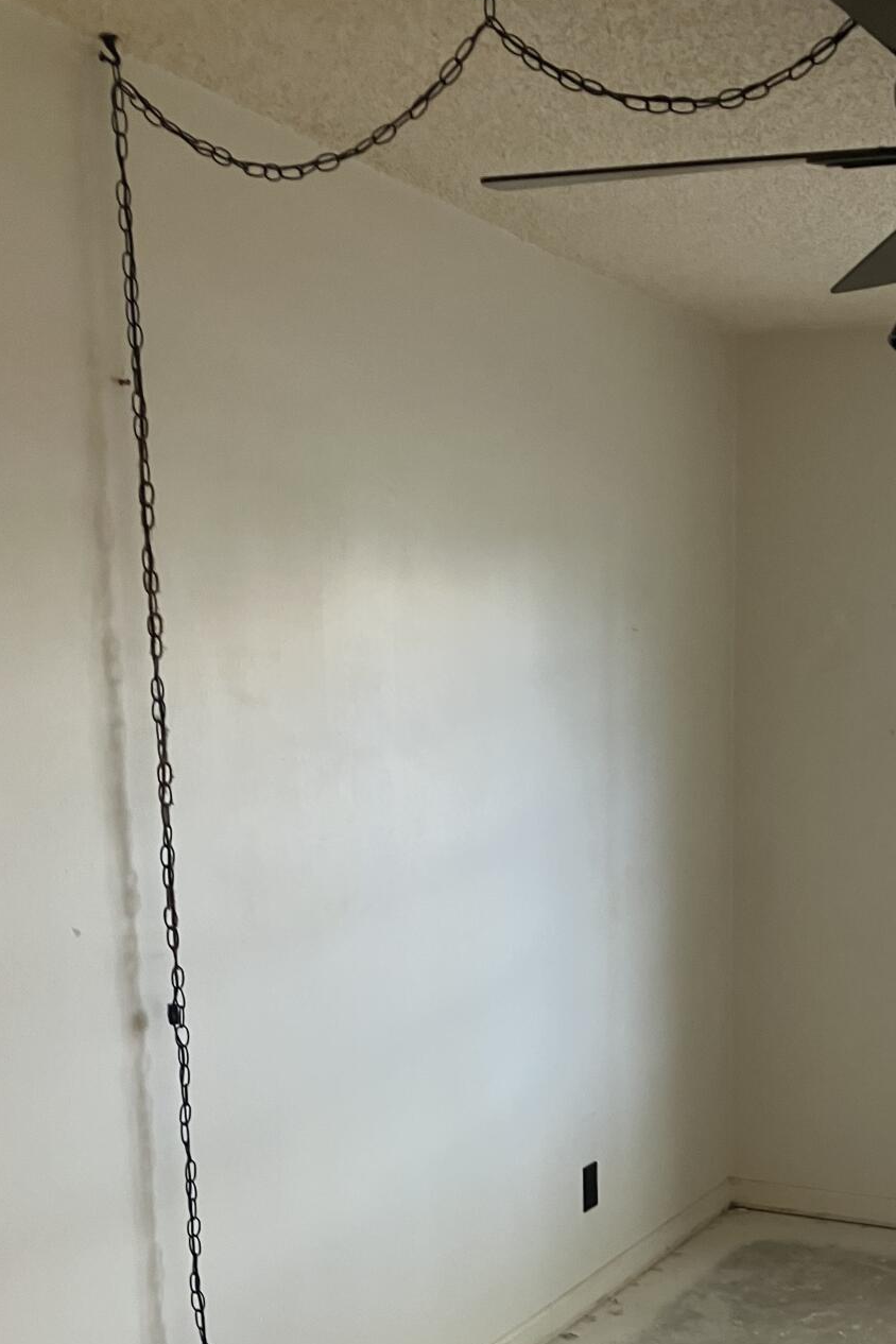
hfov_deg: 28.5
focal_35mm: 46
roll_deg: -1.2
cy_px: 1037
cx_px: 741
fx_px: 1717
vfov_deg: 41.3
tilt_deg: -10.9
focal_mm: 3.99
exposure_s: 1/60
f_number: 1.8
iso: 80
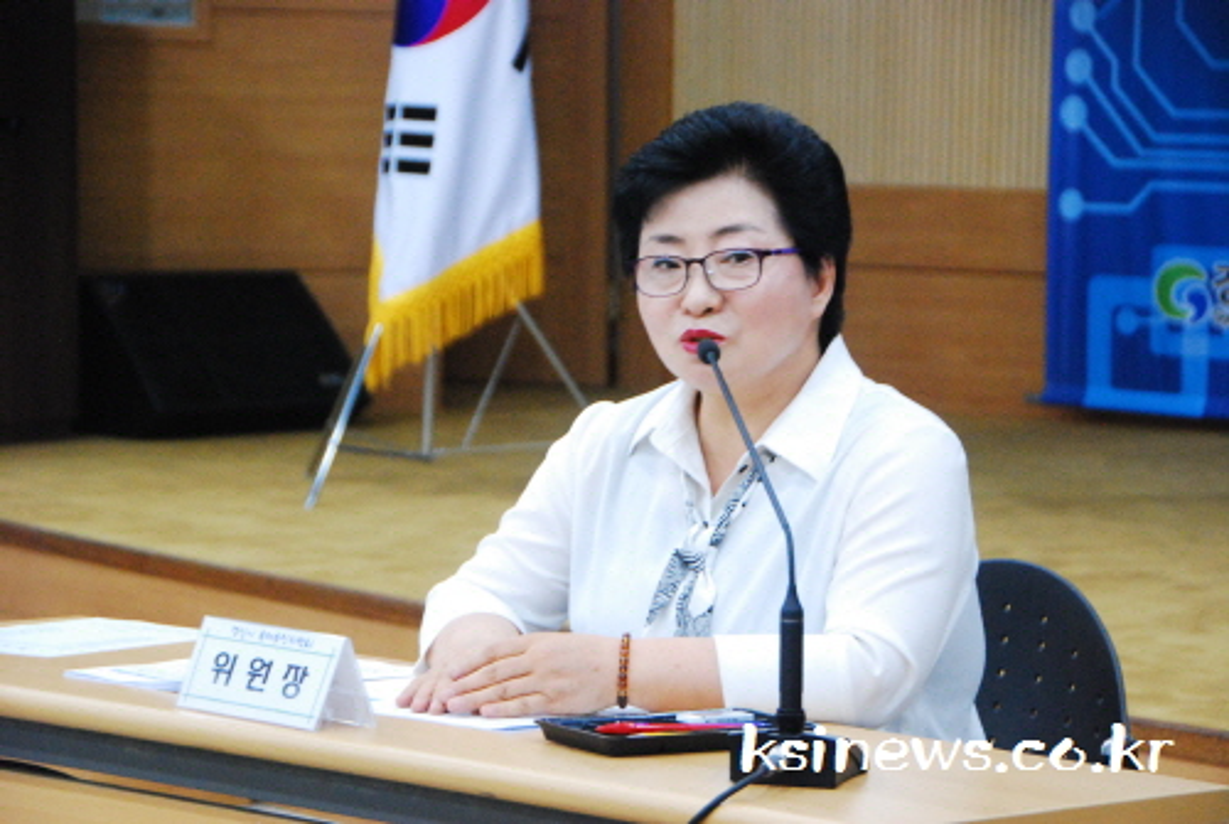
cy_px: 412
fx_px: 4103
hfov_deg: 17.0
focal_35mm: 120
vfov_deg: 11.5
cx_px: 614
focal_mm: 80
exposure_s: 1/80
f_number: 5.6
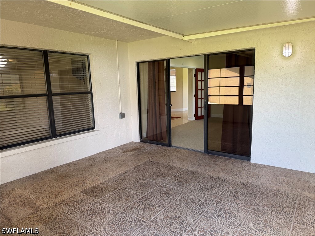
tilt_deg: -8.5
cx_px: 158
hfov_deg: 71.6
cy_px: 118
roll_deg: +1.9
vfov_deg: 56.8
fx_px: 218
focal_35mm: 24
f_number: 1.78
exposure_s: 1/121
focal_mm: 6.76
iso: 100
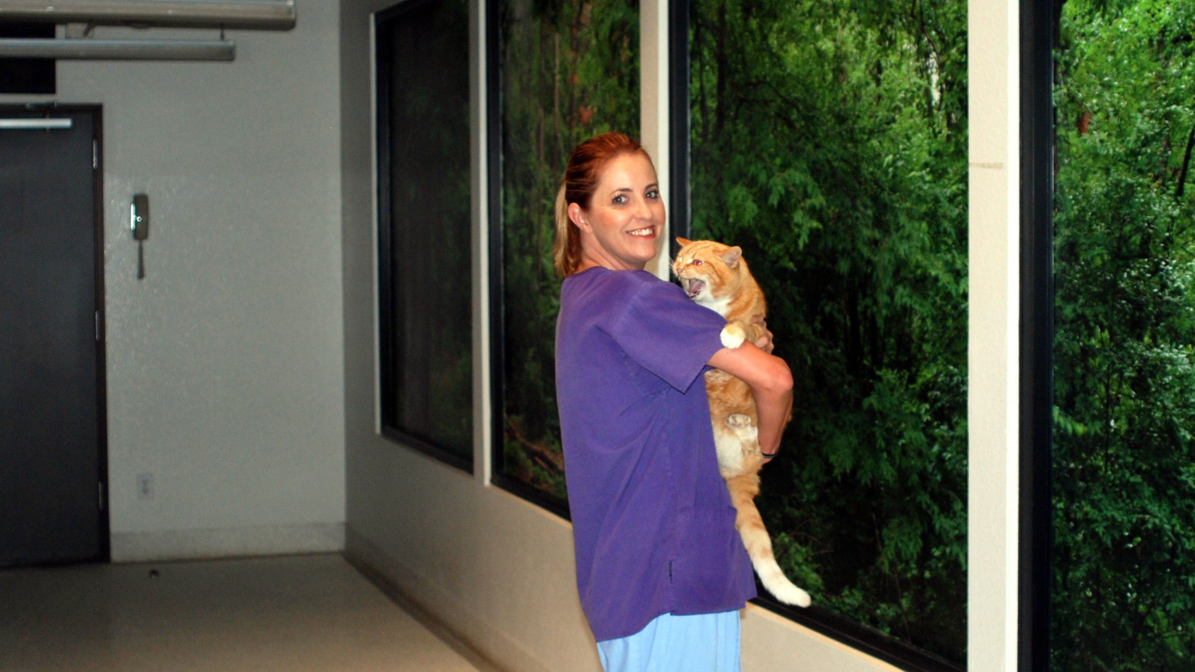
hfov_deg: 31.4
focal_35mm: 67
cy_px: 319
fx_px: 2123
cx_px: 652
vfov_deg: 18.0
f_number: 2.8
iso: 200
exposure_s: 1/60
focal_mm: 28
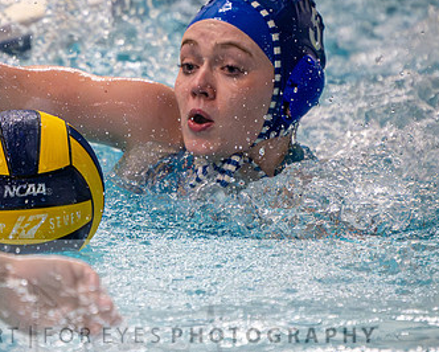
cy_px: 114
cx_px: 156
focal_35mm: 838
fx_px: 10894
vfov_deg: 1.8
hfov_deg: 2.3
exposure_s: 1/1000
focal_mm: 280
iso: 8000
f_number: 4
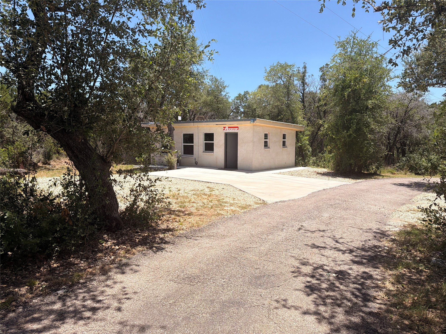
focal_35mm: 24
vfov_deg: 56.8
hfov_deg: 71.6
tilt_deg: -5.7
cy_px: 167
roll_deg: -0.5
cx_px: 223
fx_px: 309
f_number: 1.78
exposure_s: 1/4975
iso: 80
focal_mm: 6.76
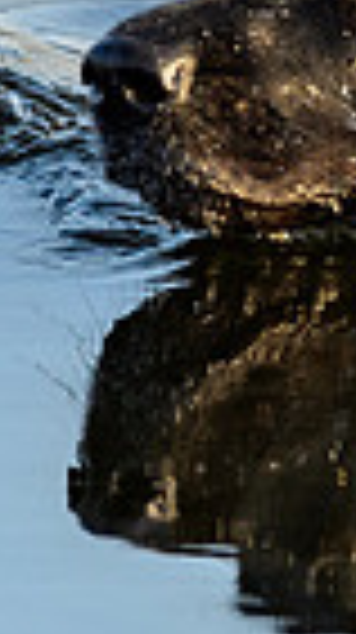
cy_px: 75
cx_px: 336
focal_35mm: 2500
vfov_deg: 0.9
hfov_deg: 0.5
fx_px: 42080
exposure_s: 1/1250
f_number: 7.1
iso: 1100
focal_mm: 500
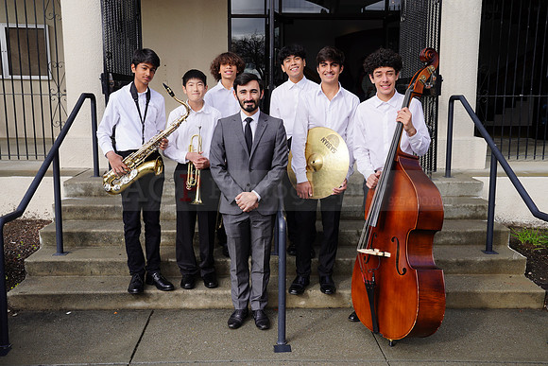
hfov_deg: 51.9
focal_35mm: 37
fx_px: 563
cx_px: 274
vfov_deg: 36.0
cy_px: 183
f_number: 8
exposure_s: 1/200
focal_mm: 37
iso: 100
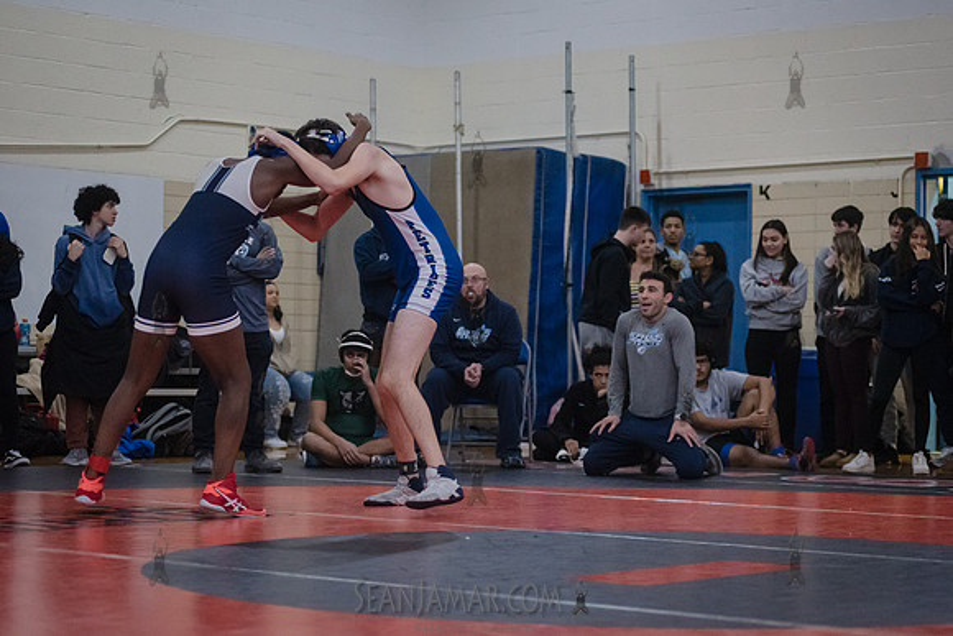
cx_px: 481
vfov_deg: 16.8
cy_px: 318
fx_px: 2157
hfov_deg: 24.9
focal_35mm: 81
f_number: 3.2
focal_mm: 80
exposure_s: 1/400
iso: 6400
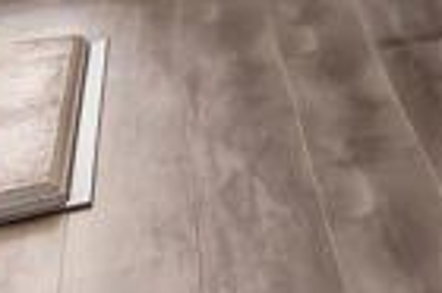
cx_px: 1525
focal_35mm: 117
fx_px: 1435
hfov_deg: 9.7
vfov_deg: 10.2
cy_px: -413
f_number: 8
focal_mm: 16
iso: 640
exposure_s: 1/30
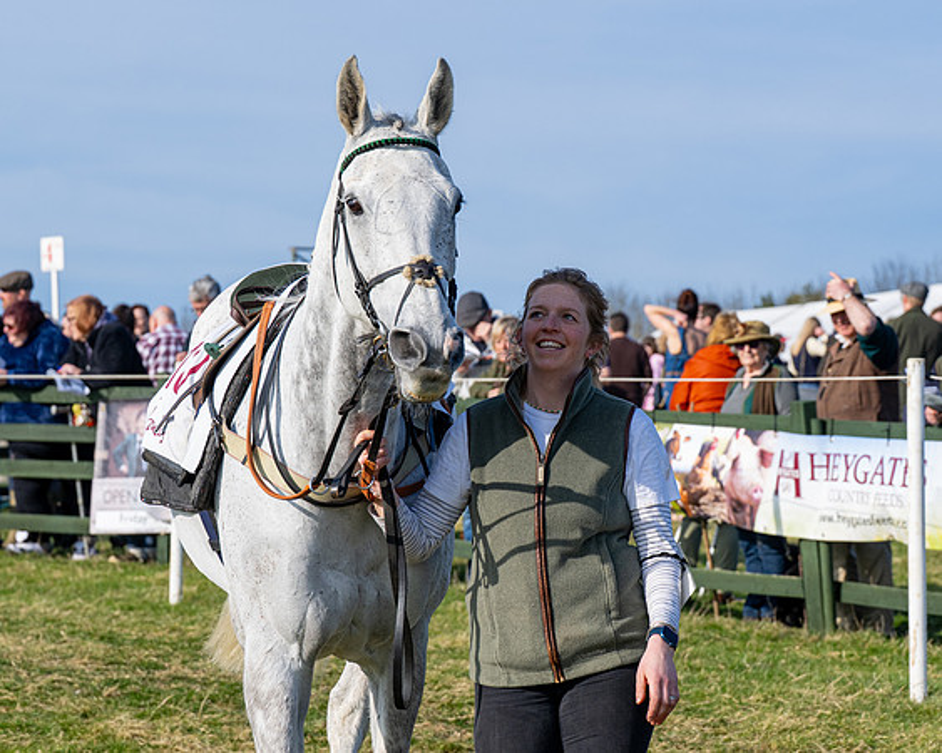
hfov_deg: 15.0
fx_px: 3574
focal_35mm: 128
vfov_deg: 12.0
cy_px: 358
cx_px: 489
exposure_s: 1/1600
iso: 200
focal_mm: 70
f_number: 4.5
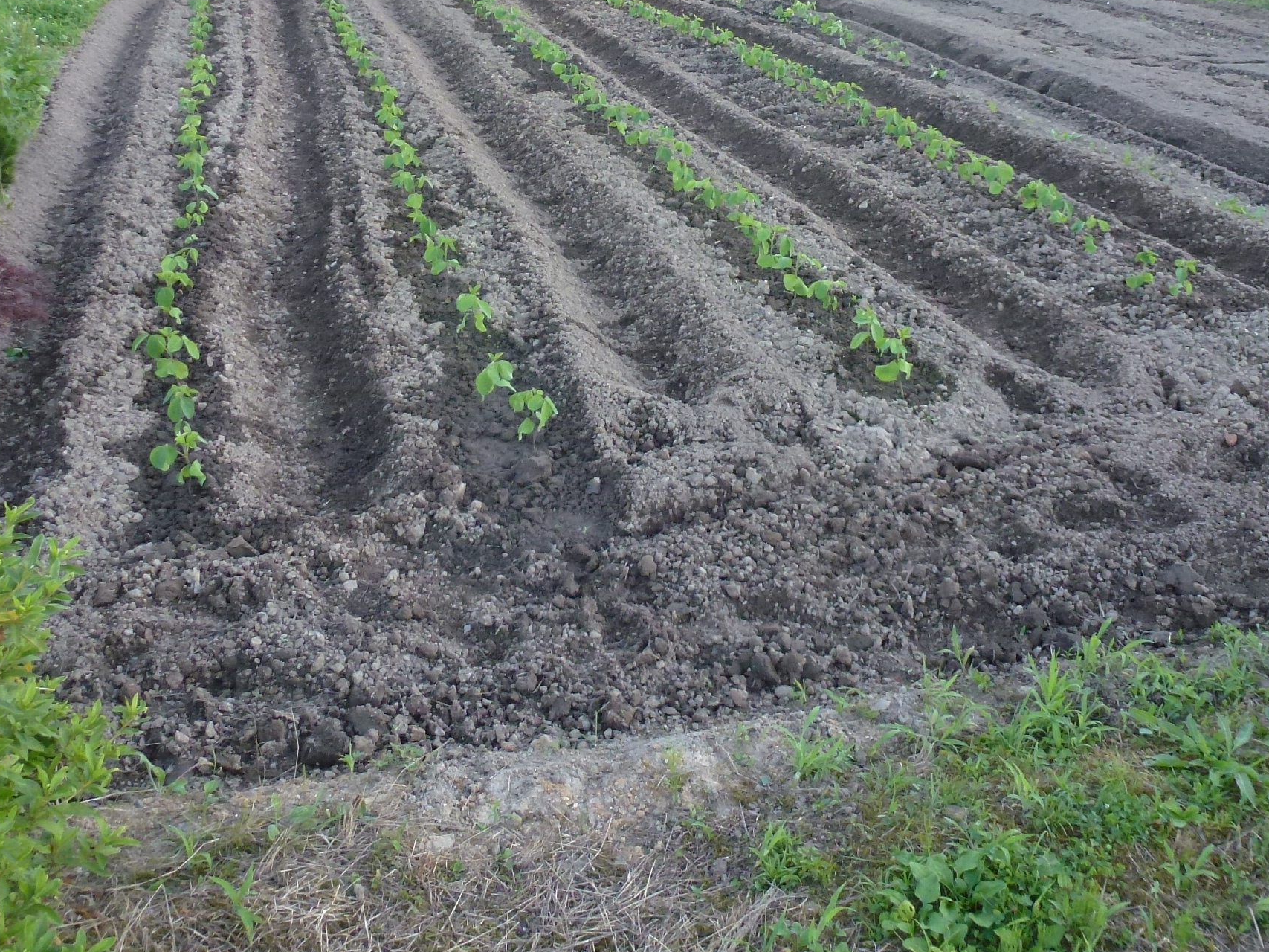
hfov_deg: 51.3
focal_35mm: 36
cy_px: 251
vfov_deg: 38.7
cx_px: 658
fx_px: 1320
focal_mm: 4.3
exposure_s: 1/60
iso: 200
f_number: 3.3
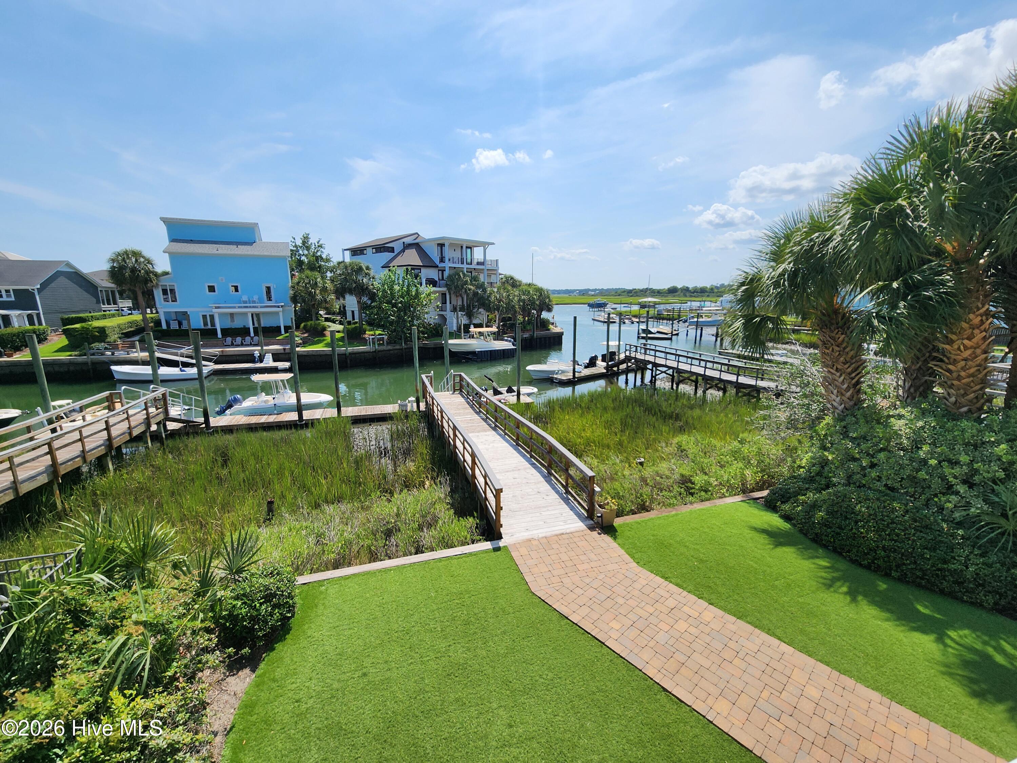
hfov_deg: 106.2
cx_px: 508
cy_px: 382
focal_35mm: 13
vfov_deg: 89.9
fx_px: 382
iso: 50
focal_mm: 2.2
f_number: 2.2
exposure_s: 1/2961
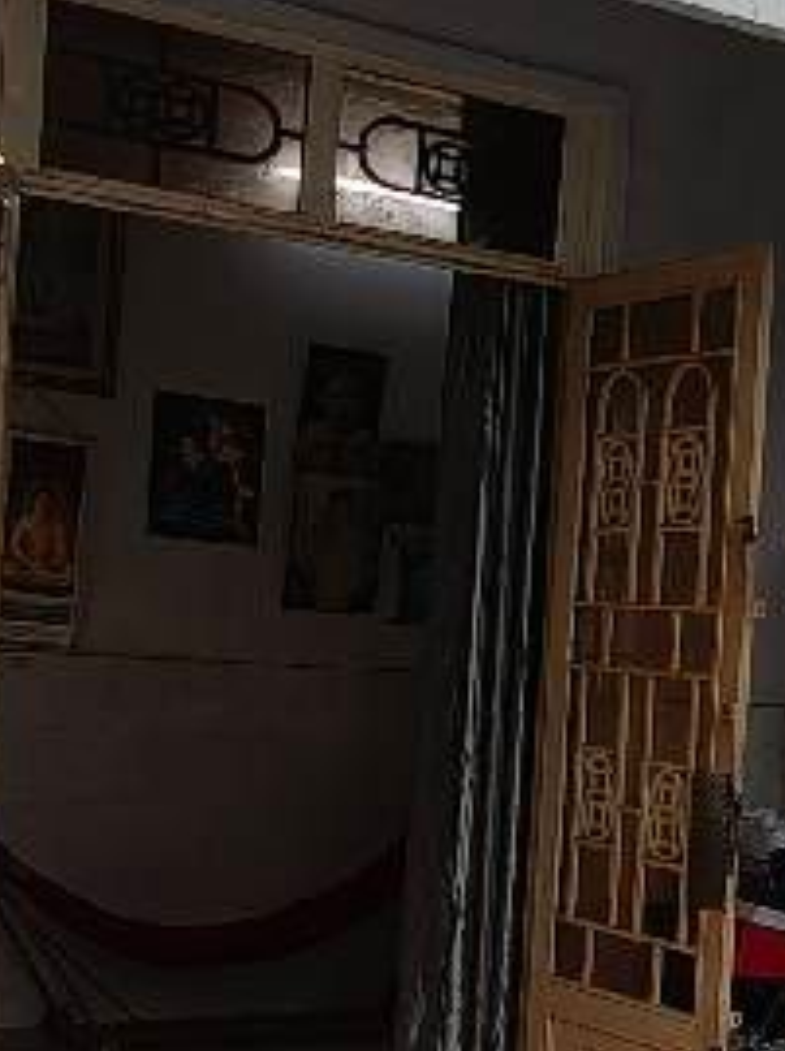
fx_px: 1849
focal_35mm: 61
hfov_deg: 23.3
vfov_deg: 31.7
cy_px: 617
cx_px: 723
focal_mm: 1.68
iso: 50
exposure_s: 1/270
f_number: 2.2
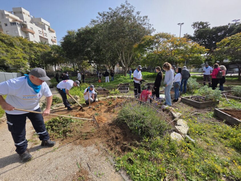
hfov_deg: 106.2
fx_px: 91
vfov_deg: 89.9
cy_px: 90
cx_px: 120
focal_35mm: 13
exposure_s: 1/2693
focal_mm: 2.2
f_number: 1.9
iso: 40
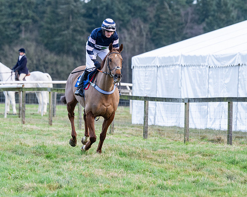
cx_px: 125
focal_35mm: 291
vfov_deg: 5.3
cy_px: 94
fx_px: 2127
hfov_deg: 6.6
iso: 1250
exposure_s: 1/500
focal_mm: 165
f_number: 4
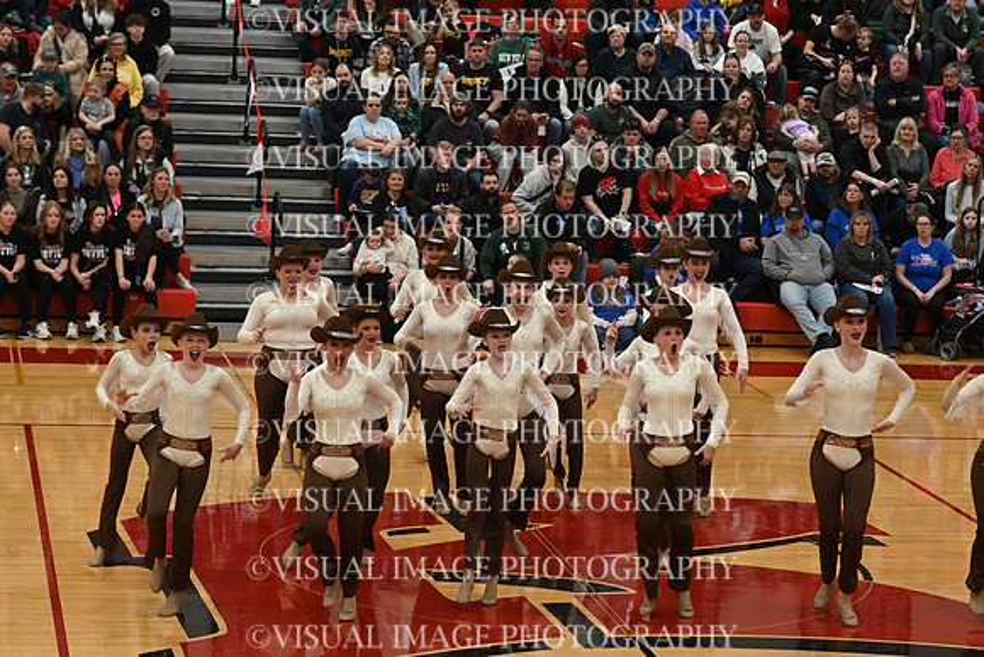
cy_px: 328
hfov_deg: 19.5
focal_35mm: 105
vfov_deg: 13.0
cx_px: 492
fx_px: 2871
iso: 3200
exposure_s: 1/400
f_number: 4
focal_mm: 70
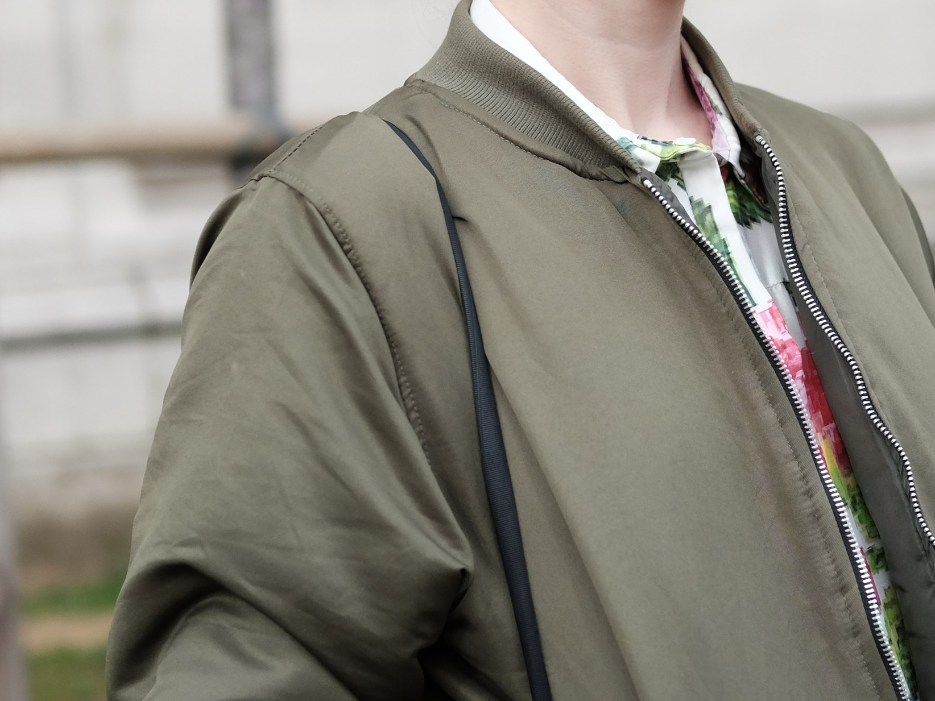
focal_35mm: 119
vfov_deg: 12.4
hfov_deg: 16.5
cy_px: 97
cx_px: 572
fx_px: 3214
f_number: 2
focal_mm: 35
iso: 640
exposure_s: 1/4000
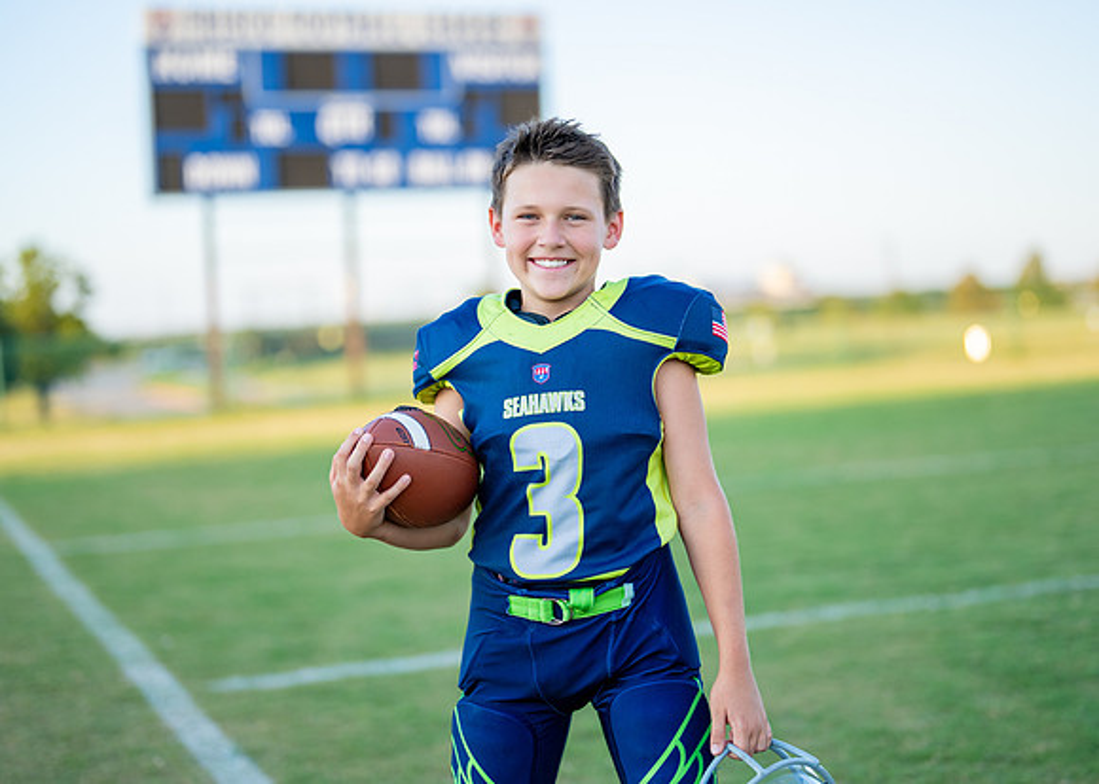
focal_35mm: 62
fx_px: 1931
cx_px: 562
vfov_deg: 23.0
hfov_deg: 31.8
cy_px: 351
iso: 160
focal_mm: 50
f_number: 1.2
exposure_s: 1/2000
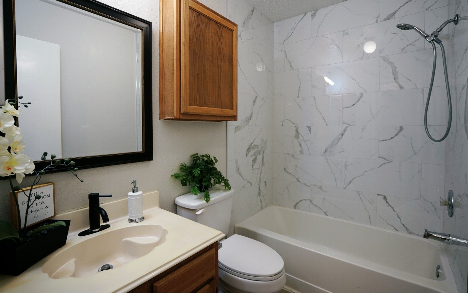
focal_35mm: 17
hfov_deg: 94.3
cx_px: 231
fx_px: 217
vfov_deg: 67.9
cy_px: 136
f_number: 4
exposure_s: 1/161
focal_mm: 16
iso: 1000
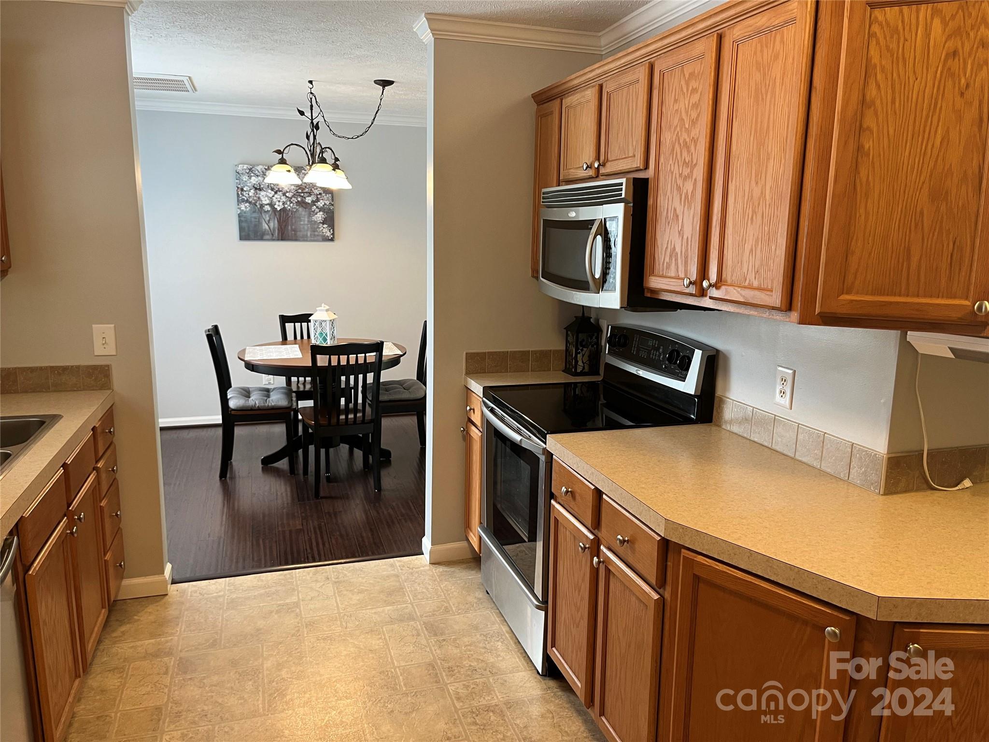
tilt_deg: -11.4
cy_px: 371
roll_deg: -0.7
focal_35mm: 26
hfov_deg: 67.3
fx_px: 743
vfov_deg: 53.1
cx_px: 494
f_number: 1.6
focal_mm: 5.1
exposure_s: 1/60
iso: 125
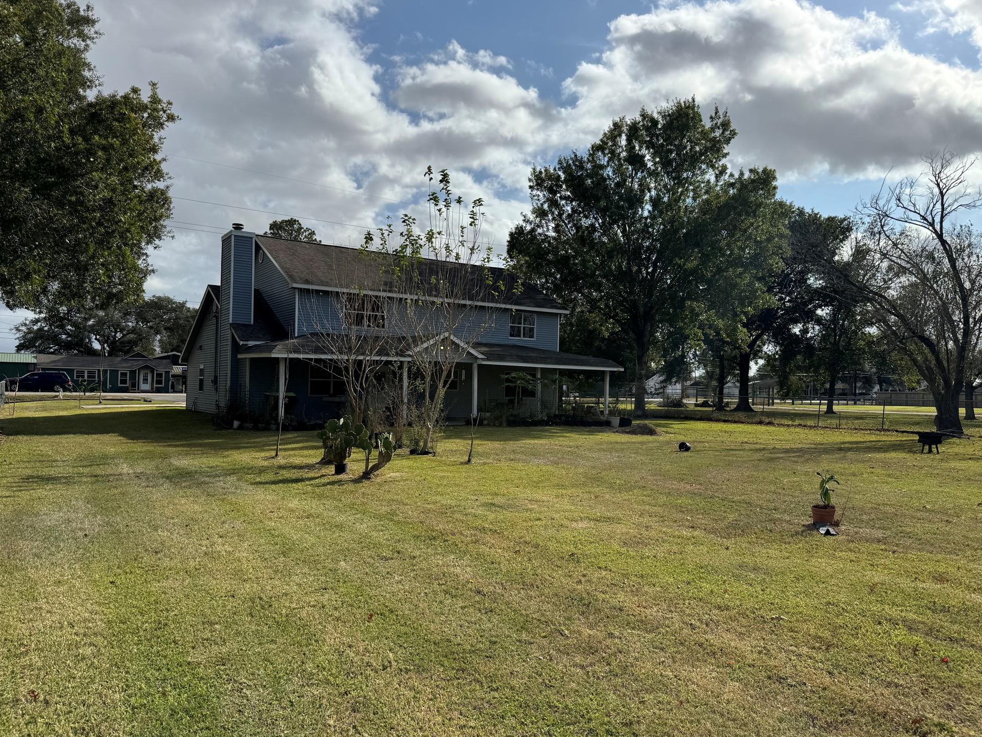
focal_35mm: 25
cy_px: 367
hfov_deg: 69.4
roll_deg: -1.8
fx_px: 709
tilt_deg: +1.8
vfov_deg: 54.9
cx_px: 481
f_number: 1.78
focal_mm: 6.76
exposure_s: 1/7937
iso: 80
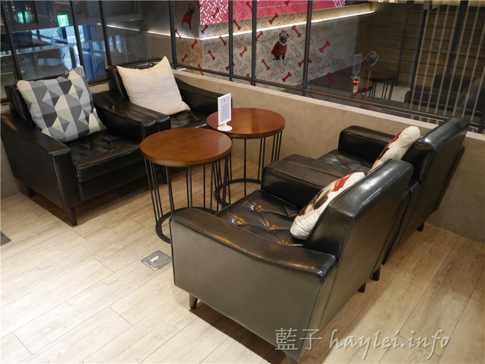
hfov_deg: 60.0
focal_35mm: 30
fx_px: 420
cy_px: 182
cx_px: 242
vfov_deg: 46.8
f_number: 1.7
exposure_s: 1/60
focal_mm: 15
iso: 2000
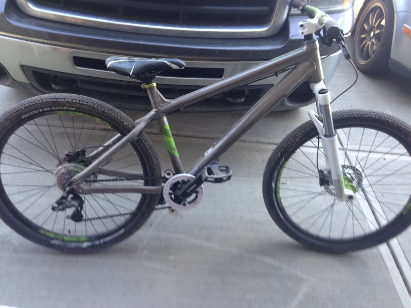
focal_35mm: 33
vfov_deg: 42.9
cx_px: 206
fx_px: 392
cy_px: 154
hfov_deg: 55.4
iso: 50
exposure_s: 1/60
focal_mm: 4.12
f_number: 2.4
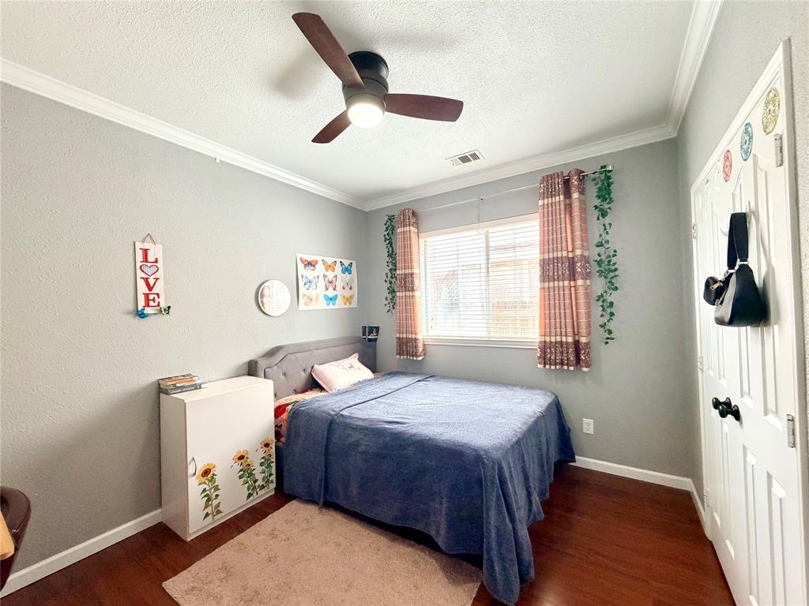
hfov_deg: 102.1
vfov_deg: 85.7
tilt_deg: +0.7
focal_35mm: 14
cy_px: 303
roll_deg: +1.6
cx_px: 404
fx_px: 327
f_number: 2.2
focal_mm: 2.22
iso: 400
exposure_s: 1/60
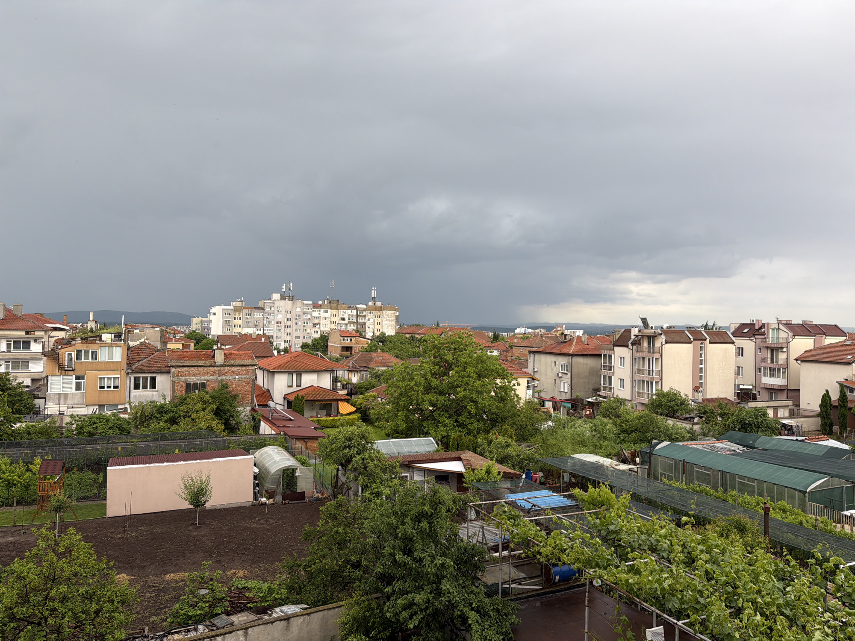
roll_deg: -0.5
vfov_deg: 56.8
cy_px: 320
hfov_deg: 71.6
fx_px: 593
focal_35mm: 24
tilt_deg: +0.0
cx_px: 428
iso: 80
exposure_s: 1/401
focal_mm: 6.76
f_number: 1.78
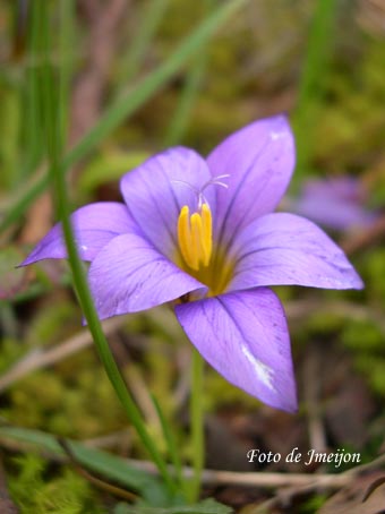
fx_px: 564
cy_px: 257
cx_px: 192
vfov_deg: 49.0
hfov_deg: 37.7
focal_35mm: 38
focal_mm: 8
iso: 100
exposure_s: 1/506
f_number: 2.8
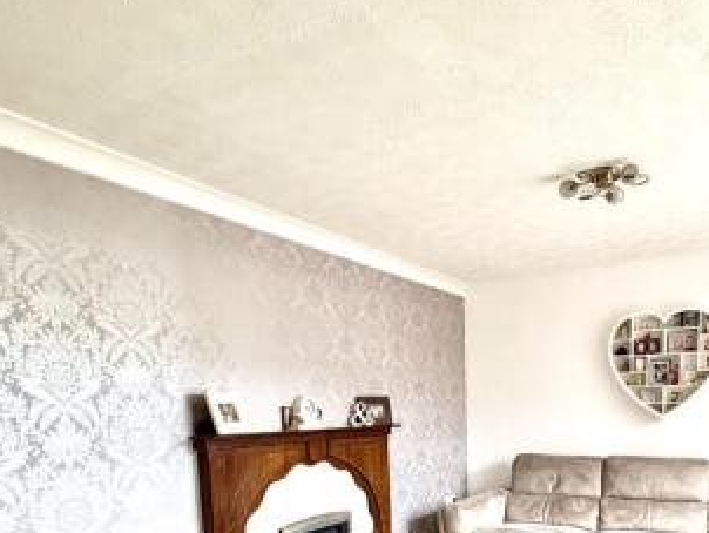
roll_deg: +0.5
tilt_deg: -5.8
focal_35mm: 27
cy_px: 461
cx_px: 485
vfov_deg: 47.2
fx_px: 553
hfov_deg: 63.3
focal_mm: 2.22
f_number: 2.2
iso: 400
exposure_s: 1/50
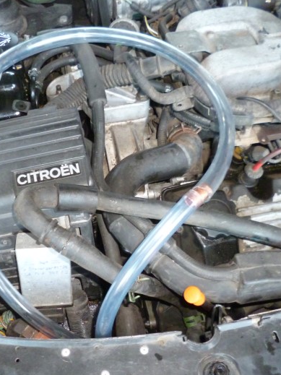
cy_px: 189
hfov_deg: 38.3
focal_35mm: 37
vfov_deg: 50.1
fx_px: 401
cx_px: 98
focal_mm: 4.3
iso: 400
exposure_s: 1/60
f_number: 2.5
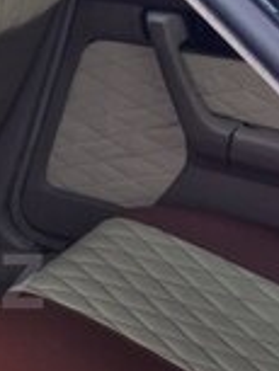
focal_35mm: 107
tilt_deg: -26.6
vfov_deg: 18.2
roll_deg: -0.5
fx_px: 1148
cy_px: 281
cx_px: -143
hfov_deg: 13.1
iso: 50
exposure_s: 1/40
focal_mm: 4.12
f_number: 2.4
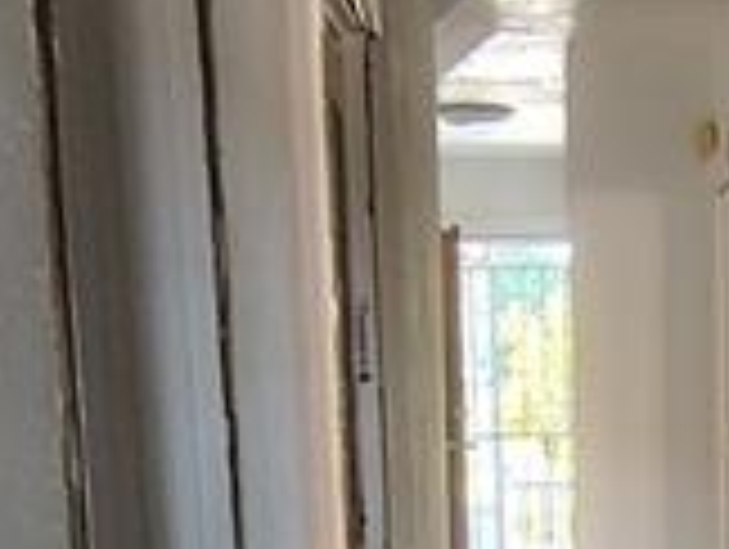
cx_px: 670
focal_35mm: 101
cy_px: 855
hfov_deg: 19.0
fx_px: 2130
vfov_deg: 13.7
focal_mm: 2.13
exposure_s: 1/24
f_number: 2.2
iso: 526
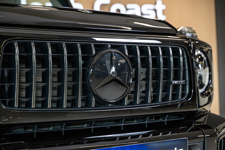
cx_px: 112
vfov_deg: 18.2
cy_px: 75
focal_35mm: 75
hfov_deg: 27.0
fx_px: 469
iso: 500
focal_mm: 75
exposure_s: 1/160
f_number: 4
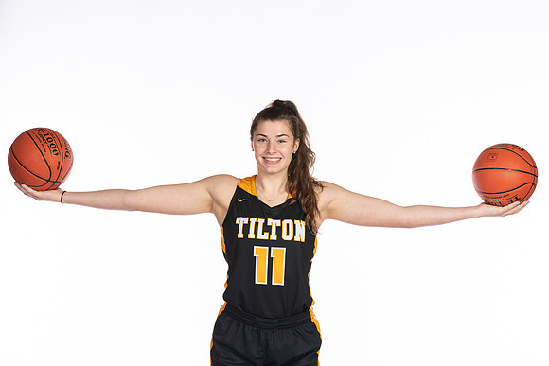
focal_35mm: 149
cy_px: 155
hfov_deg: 13.8
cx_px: 268
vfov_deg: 9.2
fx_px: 2266
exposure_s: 1/100
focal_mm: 86
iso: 100
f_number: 5.6
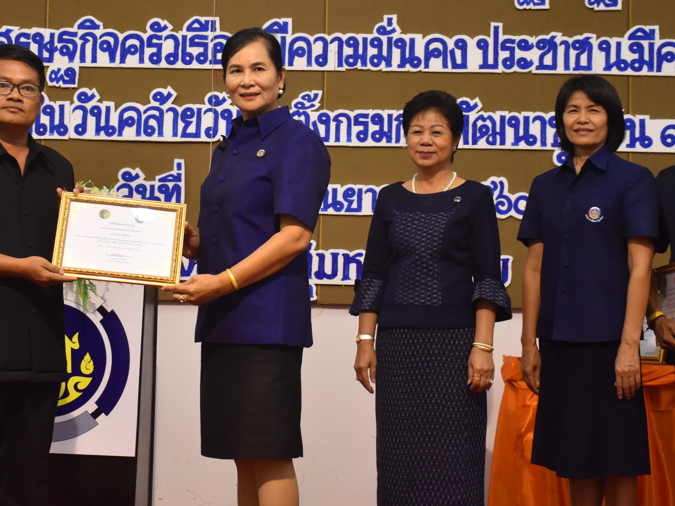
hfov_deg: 23.8
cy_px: 126
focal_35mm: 82
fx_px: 1599
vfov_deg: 17.9
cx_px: 246
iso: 720
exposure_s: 1/60
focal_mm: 32
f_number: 4
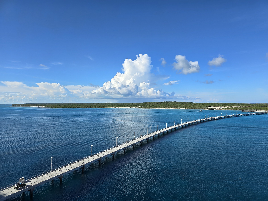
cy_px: 100
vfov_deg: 58.9
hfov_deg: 73.9
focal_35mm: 23
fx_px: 178
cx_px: 134
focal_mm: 6.3
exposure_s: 1/965
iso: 12
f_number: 1.7
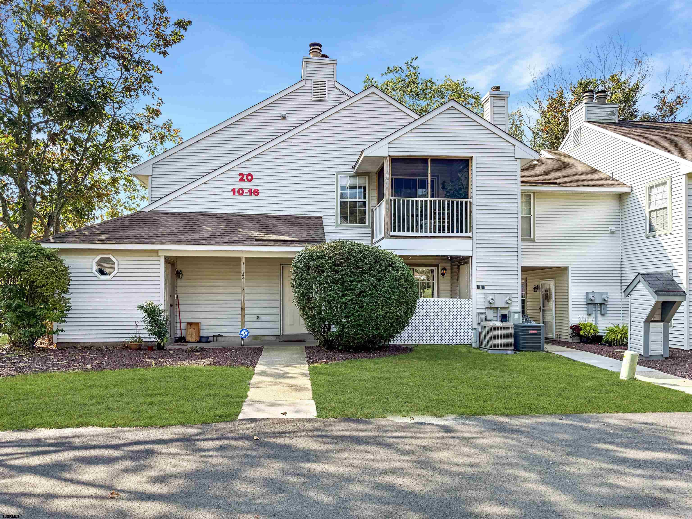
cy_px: 260
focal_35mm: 24
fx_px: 480
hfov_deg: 71.6
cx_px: 346
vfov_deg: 56.8
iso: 100
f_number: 1.78
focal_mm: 6.76
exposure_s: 1/2611
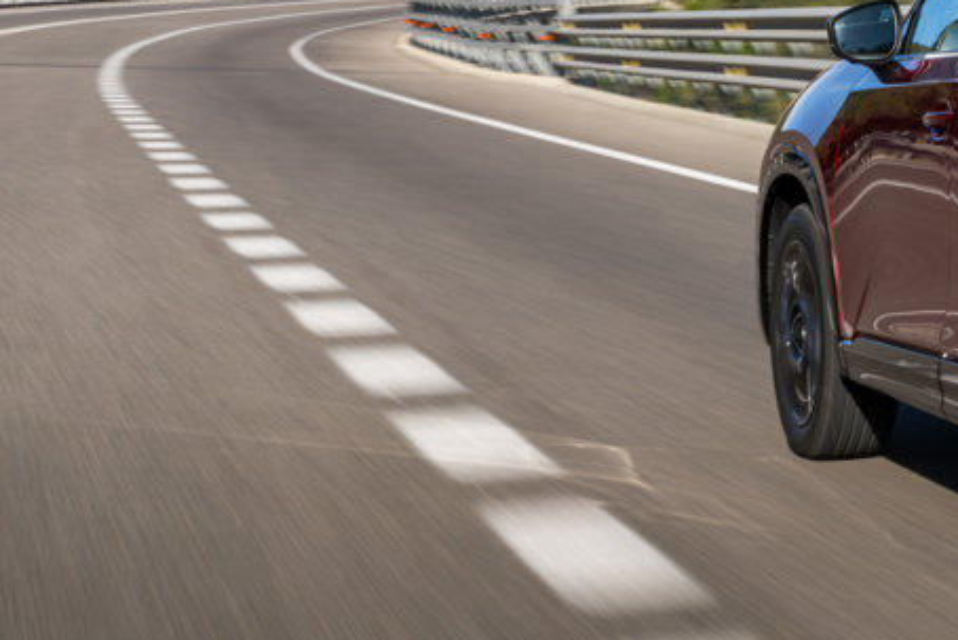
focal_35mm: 110
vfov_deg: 12.1
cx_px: 1256
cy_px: -156
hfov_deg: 17.4
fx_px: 2928
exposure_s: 1/25
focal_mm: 37
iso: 40
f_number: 14
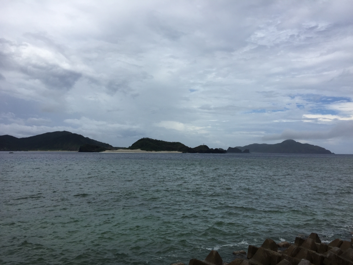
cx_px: 176
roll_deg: -1.1
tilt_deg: +5.4
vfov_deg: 48.2
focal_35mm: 29
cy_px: 132
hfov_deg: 61.7
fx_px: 296
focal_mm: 4.15
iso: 32
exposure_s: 1/3968
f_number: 2.2
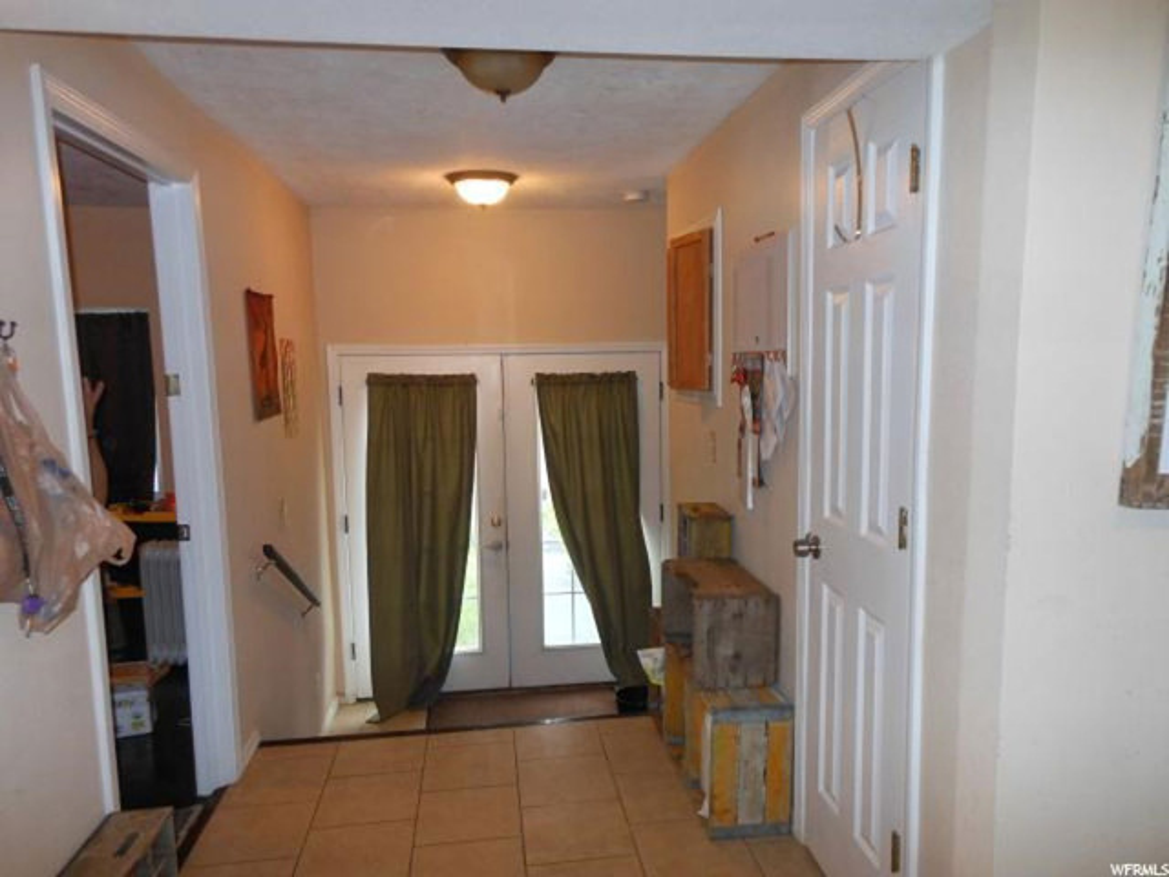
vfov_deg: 54.9
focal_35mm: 25
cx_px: 584
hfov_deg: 69.4
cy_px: 438
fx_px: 844
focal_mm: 4.5
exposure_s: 1/25
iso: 200
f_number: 3.2
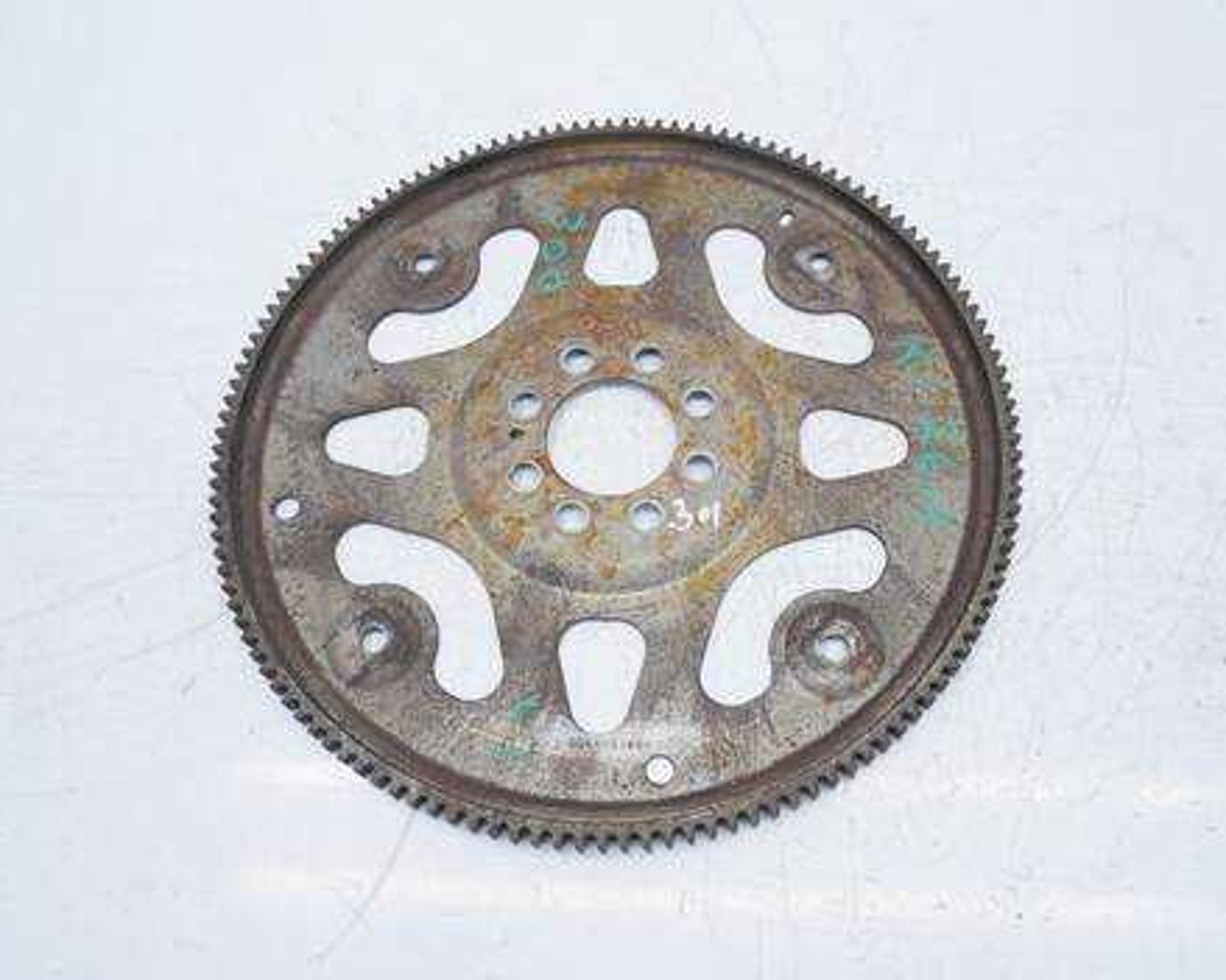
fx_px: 1161
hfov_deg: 55.6
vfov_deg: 45.8
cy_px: 500
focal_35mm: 32
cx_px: 642
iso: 200
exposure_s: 1/80
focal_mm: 15
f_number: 3.7
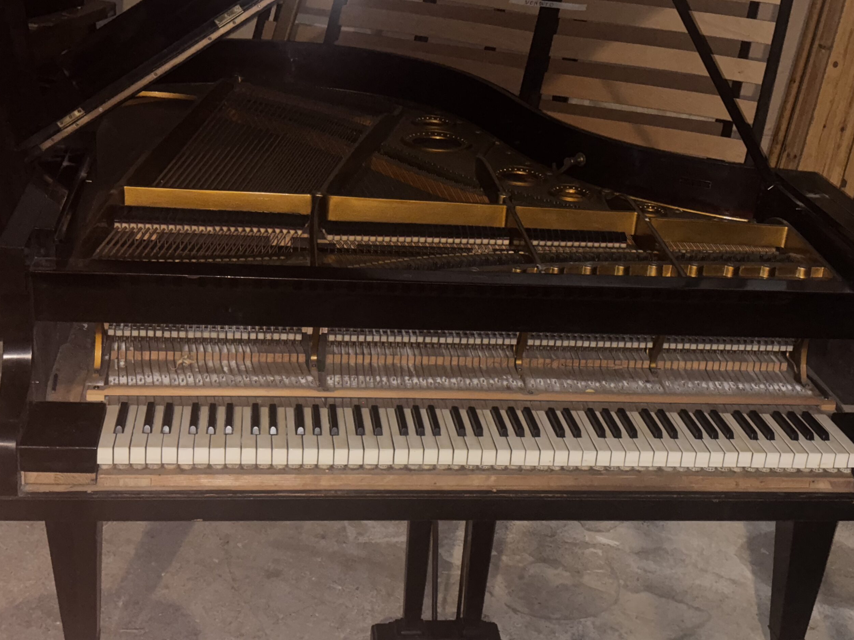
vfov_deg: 27.5
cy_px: 320
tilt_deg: -22.1
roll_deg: -4.3
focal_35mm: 53
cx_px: 431
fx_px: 1308
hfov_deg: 36.2
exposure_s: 1/6
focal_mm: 5.96
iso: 320
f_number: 1.6
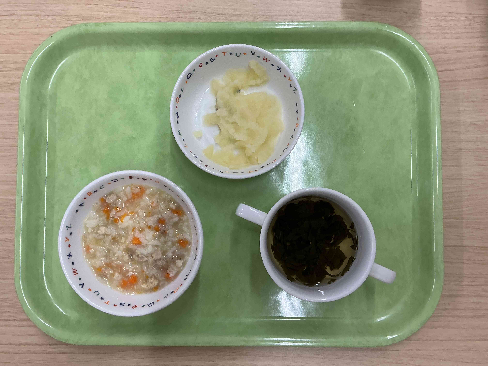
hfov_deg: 61.7
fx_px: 409
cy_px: 183
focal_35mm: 29
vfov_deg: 48.2
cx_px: 244
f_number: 1.8
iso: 64
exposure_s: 1/120
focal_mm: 3
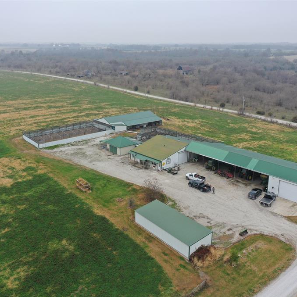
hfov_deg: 46.0
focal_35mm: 36
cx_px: 147
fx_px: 349
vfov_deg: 46.0
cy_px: 149
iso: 100
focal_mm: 10.26
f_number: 4
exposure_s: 1/120
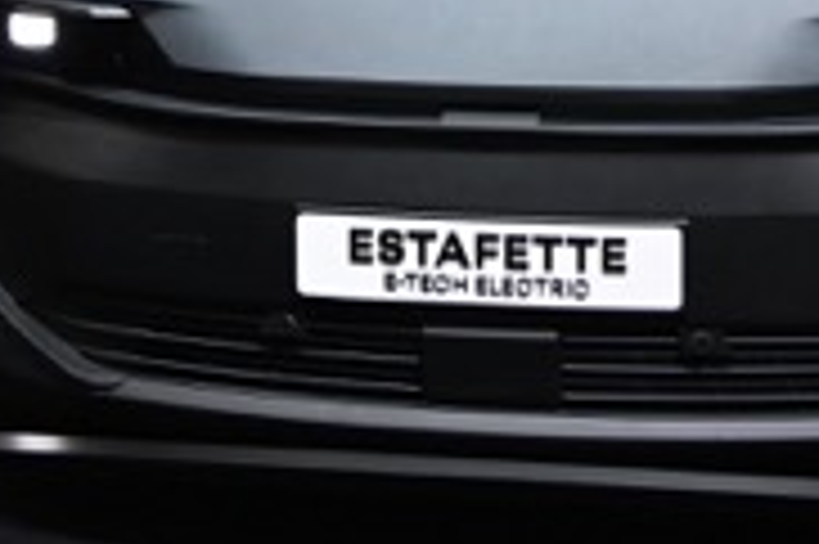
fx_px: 2477
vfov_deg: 12.0
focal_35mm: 109
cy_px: -245
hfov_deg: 18.8
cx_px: 392
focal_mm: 31
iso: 1000
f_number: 4.2
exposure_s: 1/125
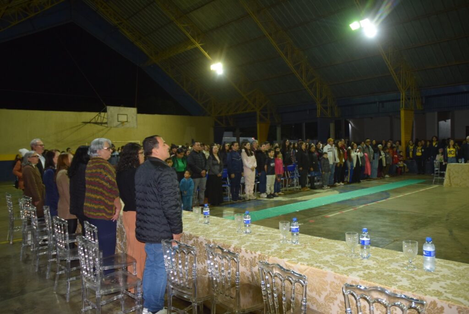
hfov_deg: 67.4
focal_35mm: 27
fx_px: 352
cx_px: 234
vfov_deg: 48.0
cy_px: 157
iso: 800
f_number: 3.5
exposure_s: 1/60
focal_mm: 18
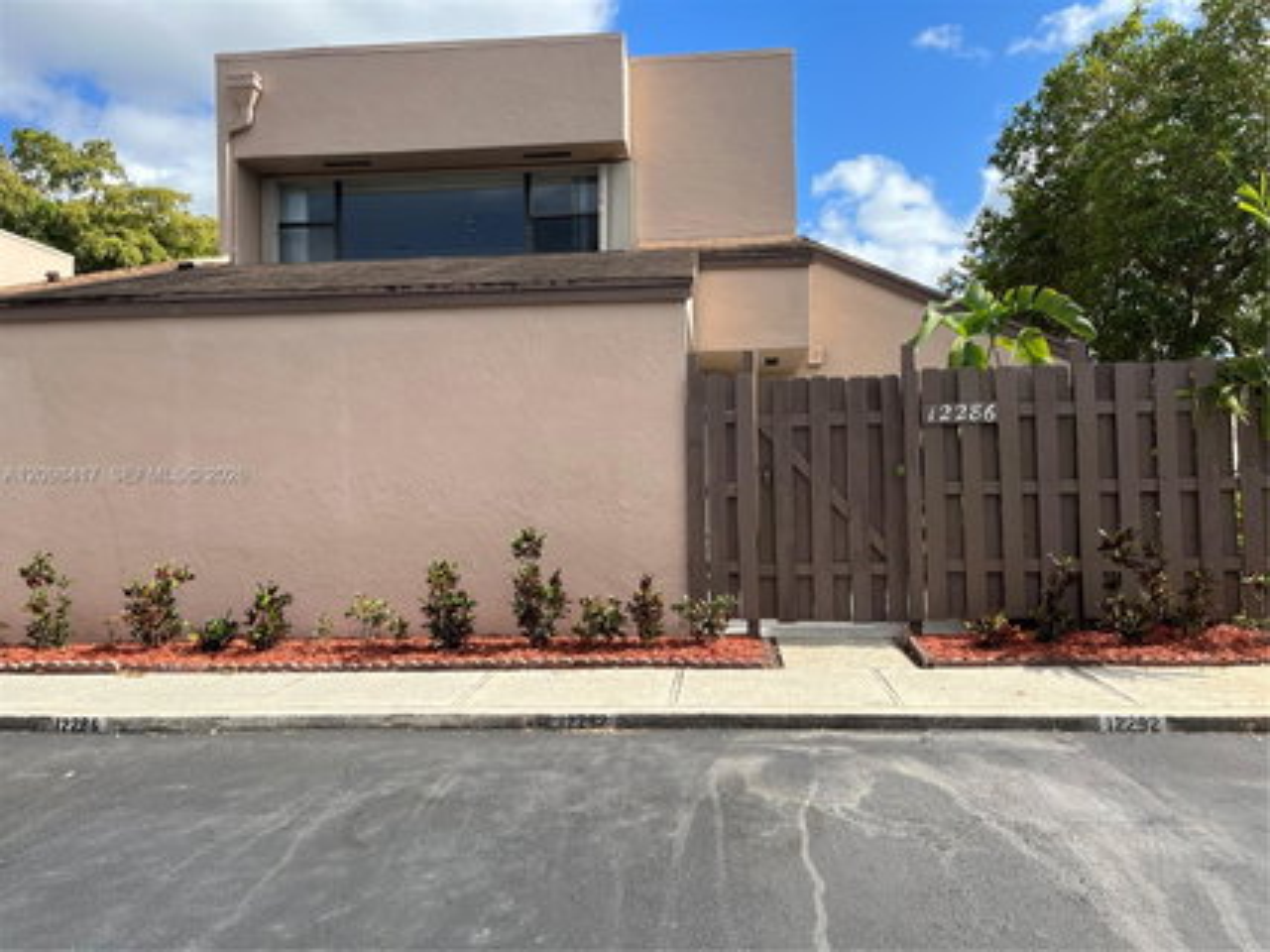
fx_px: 954
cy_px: 476
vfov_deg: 53.0
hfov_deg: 67.3
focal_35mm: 26
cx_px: 635
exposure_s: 1/2688
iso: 50
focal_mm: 5.1
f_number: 1.6
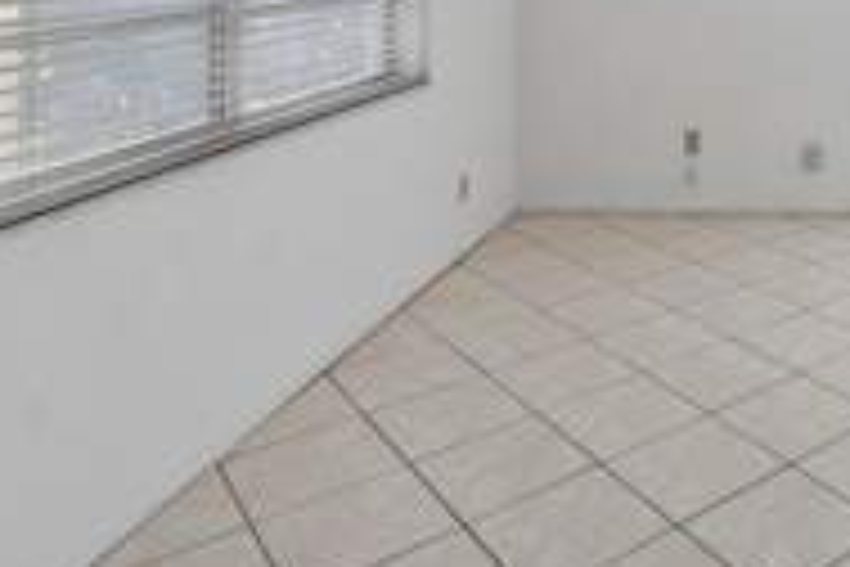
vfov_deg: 31.1
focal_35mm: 38
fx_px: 897
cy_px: -58
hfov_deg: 42.5
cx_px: 881
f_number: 11
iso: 160
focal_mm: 10
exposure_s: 1/10
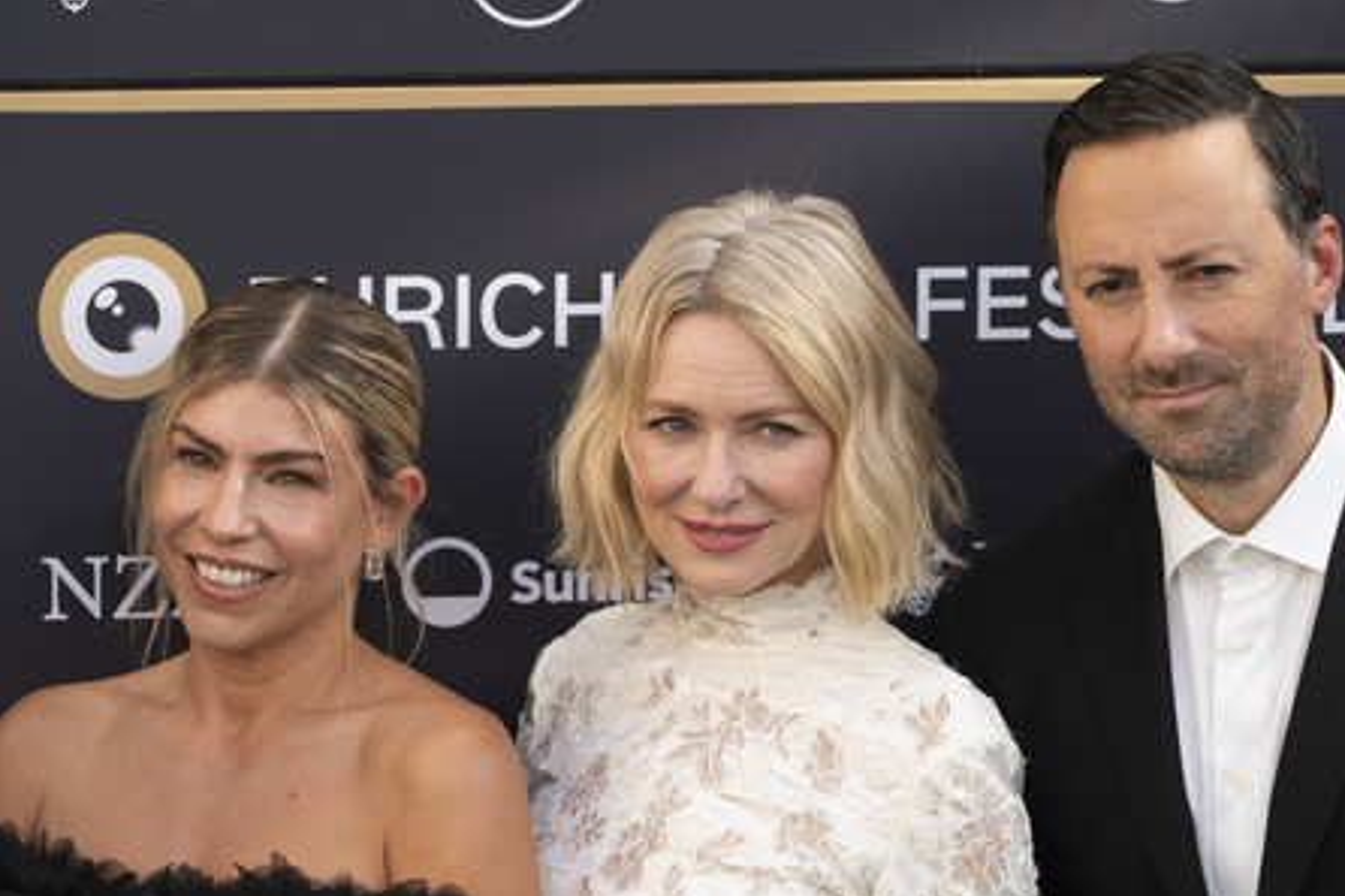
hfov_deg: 9.4
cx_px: 647
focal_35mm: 218
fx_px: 8141
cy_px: 451
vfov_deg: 6.3
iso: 800
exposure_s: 1/400
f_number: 5.6
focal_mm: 200
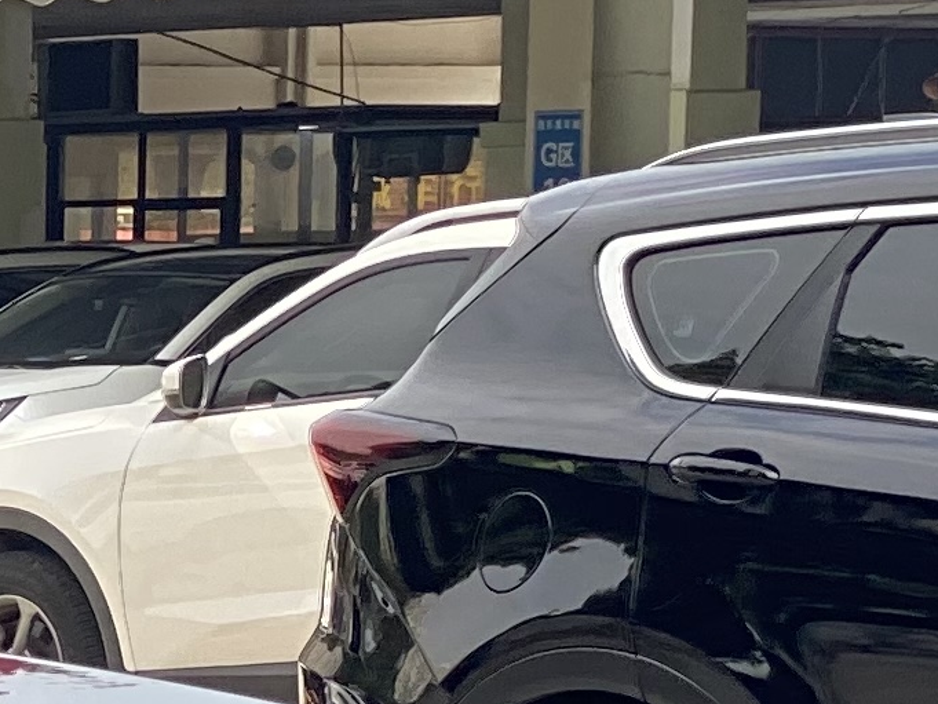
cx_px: -1501
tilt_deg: -5.3
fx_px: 8347
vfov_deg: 4.8
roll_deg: +0.3
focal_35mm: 308
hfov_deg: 6.1
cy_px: 1212
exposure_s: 1/378
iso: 20
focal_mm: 6
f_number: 2
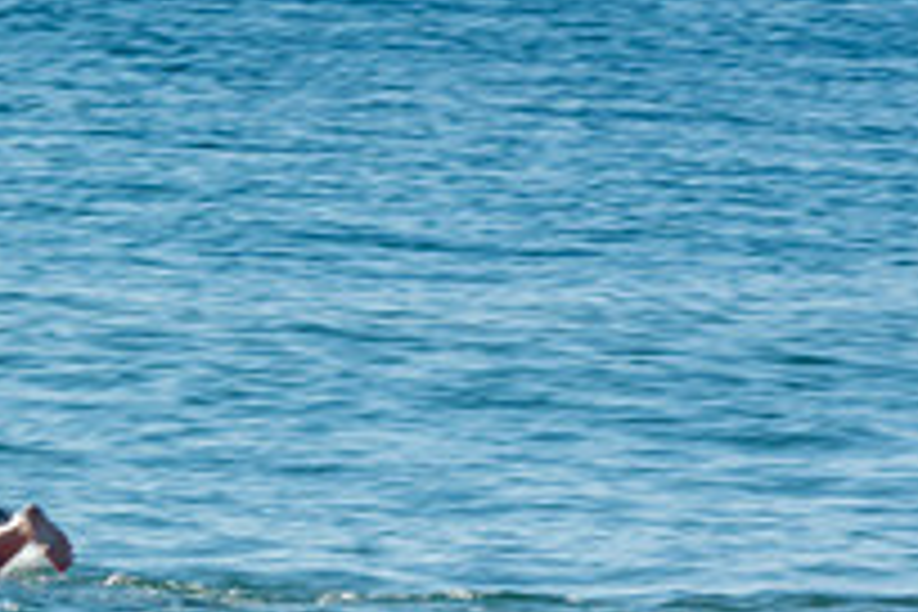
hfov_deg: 1.6
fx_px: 33683
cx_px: -117
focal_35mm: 1321
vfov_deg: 1.0
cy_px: 853
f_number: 22
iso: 100
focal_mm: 310
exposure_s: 1/30
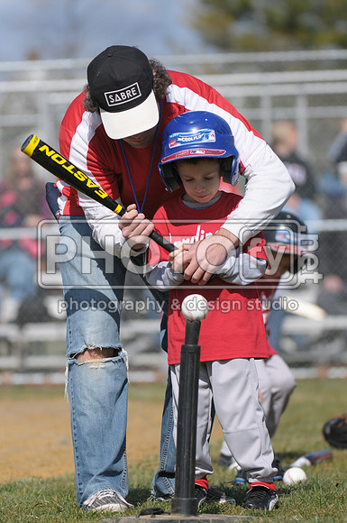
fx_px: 4350
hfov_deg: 4.6
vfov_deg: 6.9
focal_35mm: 300
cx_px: 174
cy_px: 262
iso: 400
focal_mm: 200
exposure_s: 1/4000
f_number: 4
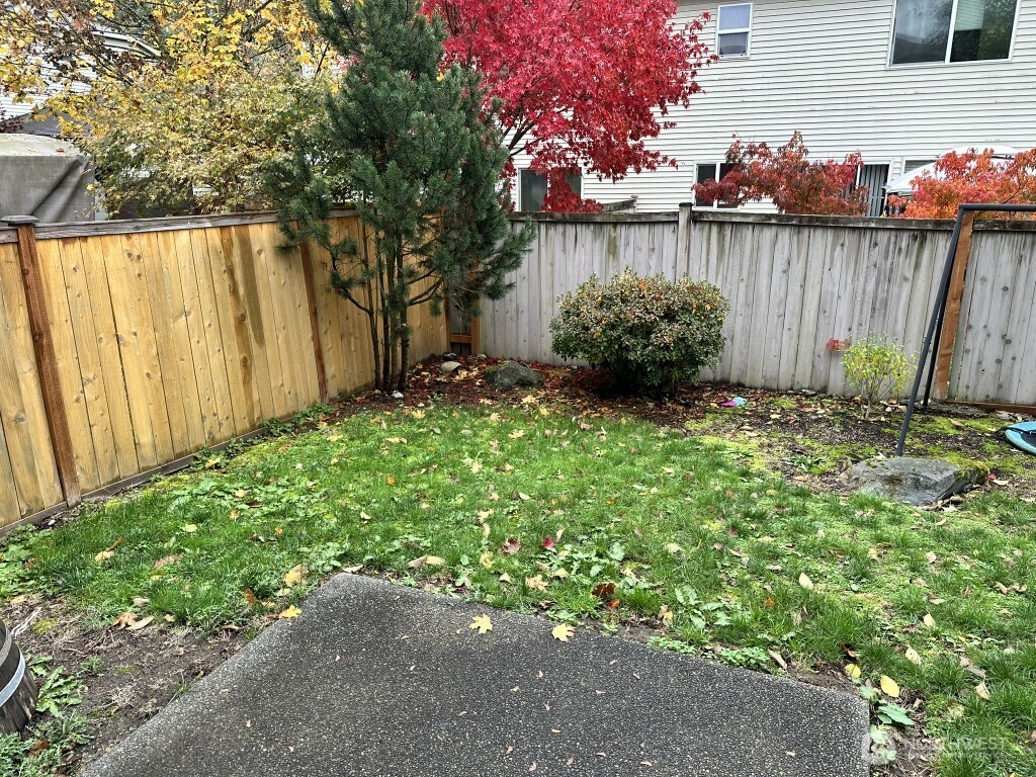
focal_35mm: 24
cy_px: 388
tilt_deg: -16.0
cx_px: 518
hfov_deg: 71.6
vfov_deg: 56.8
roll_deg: +0.1
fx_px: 718
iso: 64
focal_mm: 6.86
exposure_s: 1/183
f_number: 1.78
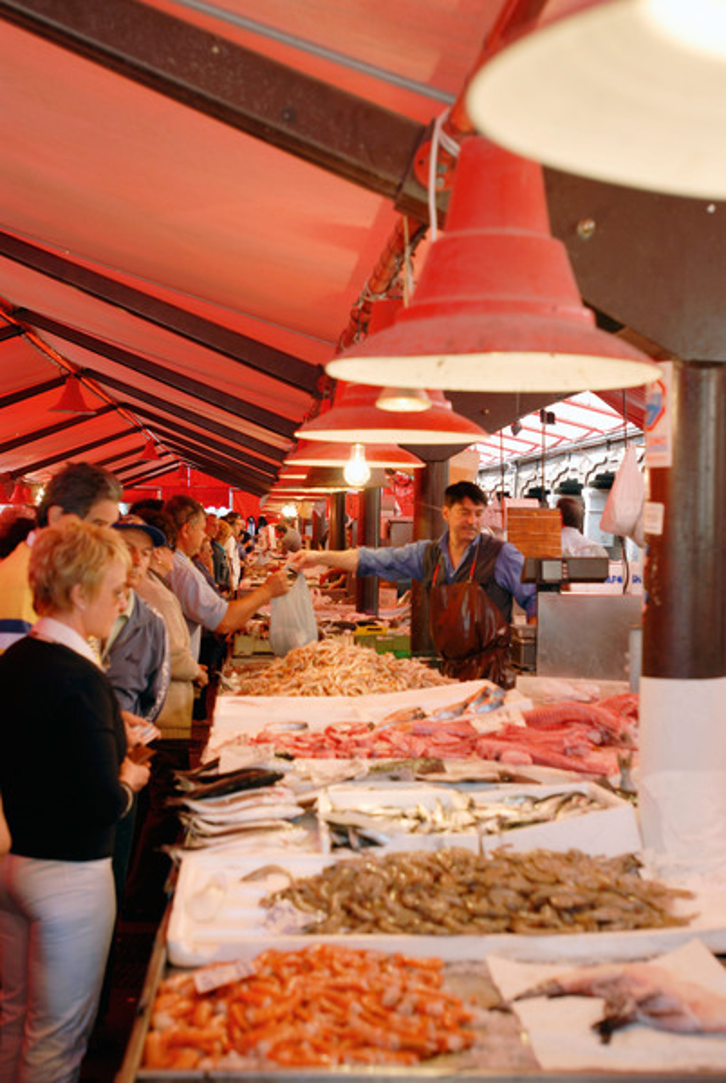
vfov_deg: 37.8
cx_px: 363
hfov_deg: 25.8
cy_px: 542
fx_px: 1583
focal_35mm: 52
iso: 100
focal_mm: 35
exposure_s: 1/80
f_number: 3.5
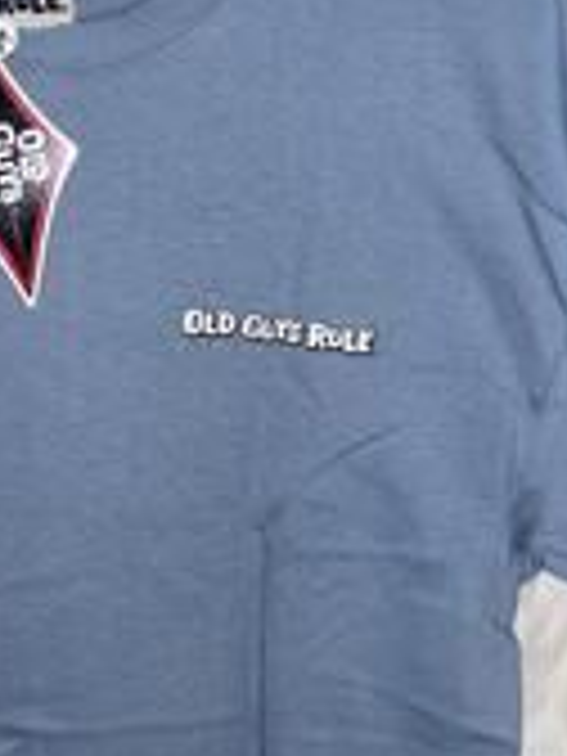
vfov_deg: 32.2
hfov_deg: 24.3
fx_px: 1289
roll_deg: -1.0
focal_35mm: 59
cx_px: 81
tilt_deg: -14.7
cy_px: 558
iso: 32
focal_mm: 5.7
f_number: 1.5
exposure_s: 1/9
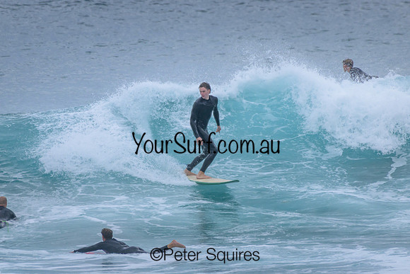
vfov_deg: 1.4
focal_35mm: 1000
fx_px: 11391
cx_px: 205
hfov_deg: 2.1
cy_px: 137
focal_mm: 1000
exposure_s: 1/2000
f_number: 11
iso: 1400
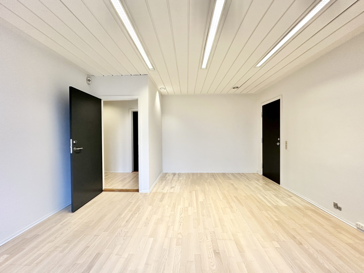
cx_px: 182
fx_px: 147
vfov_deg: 85.7
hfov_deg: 102.1
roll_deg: +0.2
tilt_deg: -1.1
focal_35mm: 14
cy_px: 136
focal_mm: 2.22
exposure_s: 1/100
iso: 200
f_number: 2.2
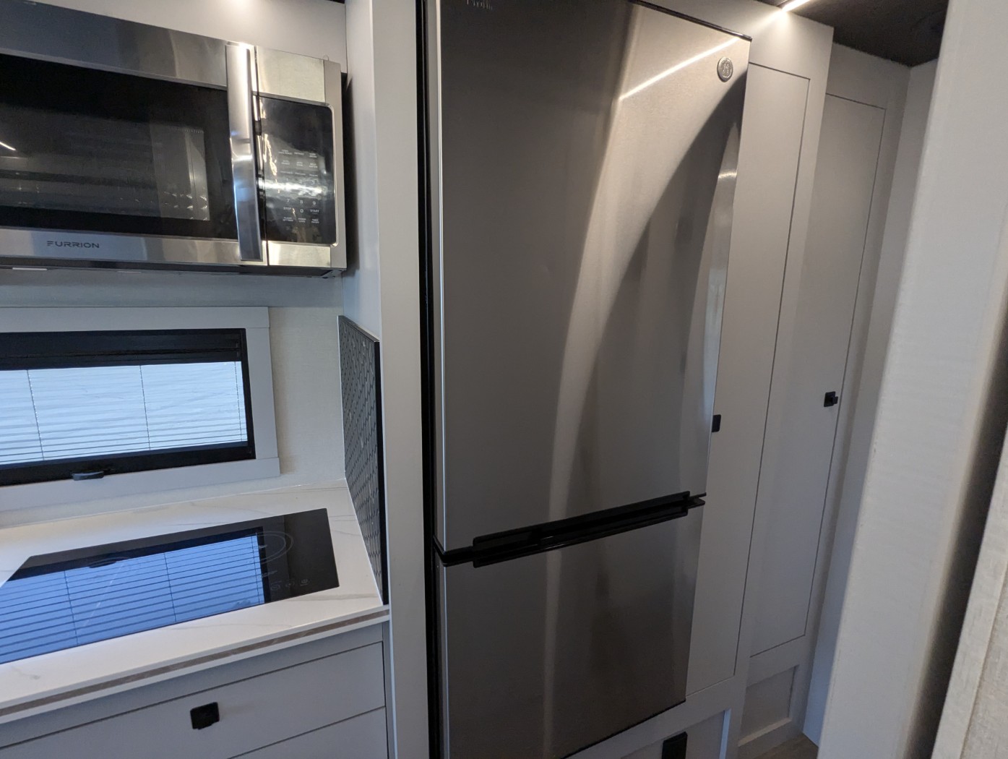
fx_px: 467
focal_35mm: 16
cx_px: 504
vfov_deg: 78.2
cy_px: 380
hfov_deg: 94.4
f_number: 2.2
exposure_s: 1/191
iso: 255
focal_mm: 2.35
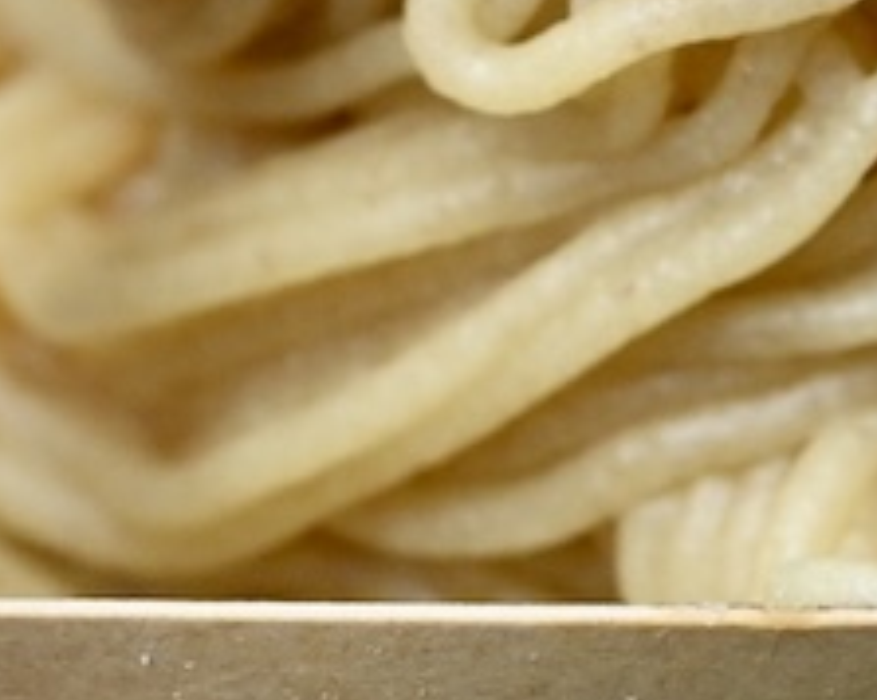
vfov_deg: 6.0
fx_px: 6561
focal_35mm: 253
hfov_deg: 7.6
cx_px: 1054
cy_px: -541
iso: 3200
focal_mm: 60
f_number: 11
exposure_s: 1/160
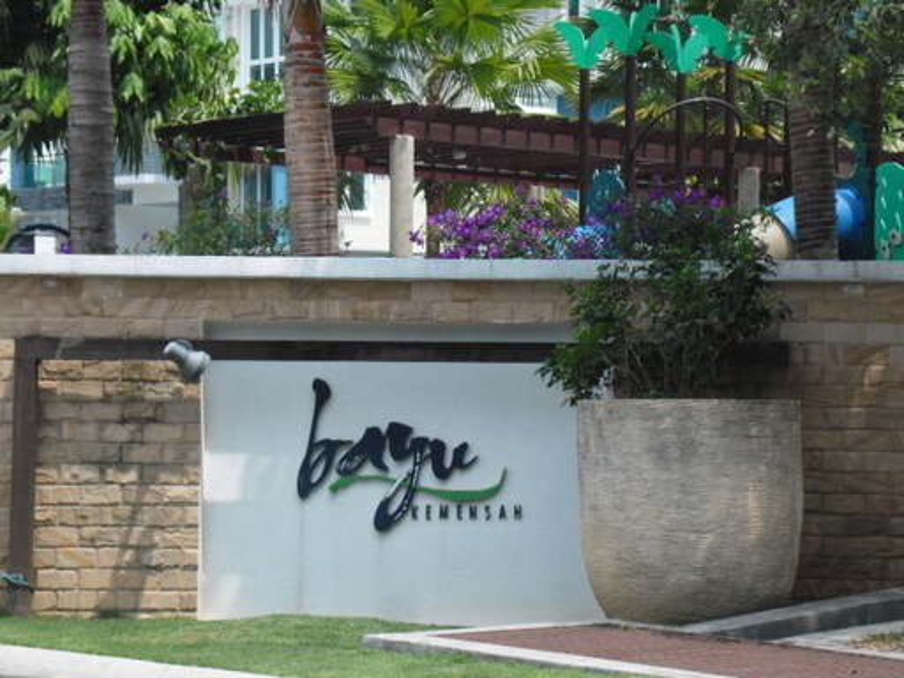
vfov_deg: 13.7
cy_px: 339
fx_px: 2820
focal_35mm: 108
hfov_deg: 18.2
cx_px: 452
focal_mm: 19.6
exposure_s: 1/267
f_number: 5.1
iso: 80
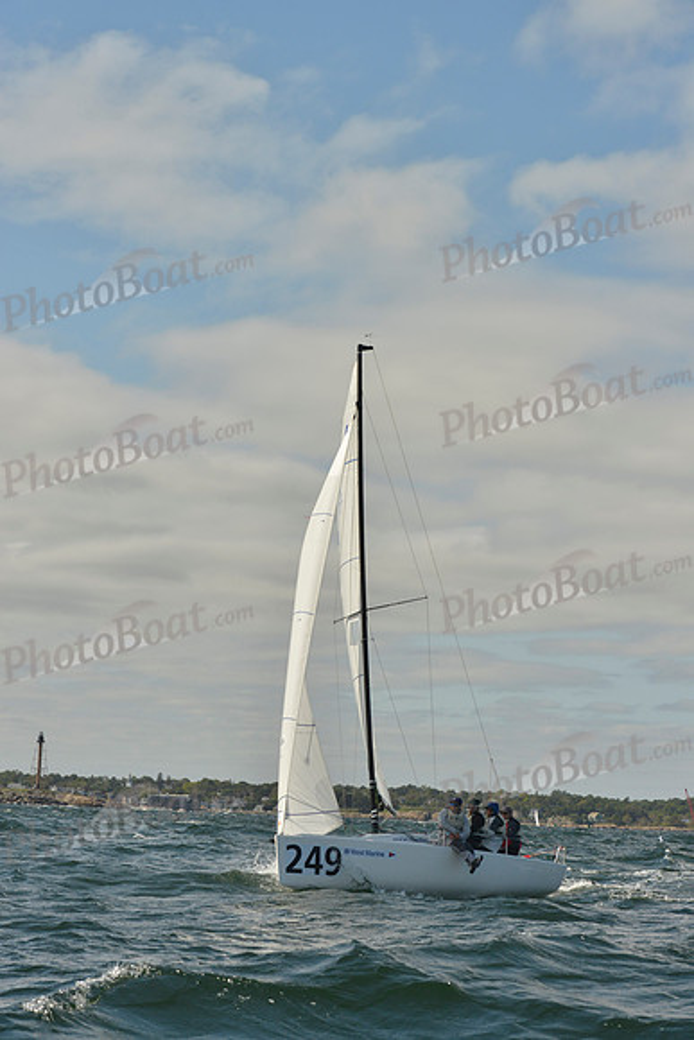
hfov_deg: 18.2
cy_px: 520
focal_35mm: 75
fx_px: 2167
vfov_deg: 27.0
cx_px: 347
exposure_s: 1/1600
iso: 400
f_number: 11
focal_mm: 75
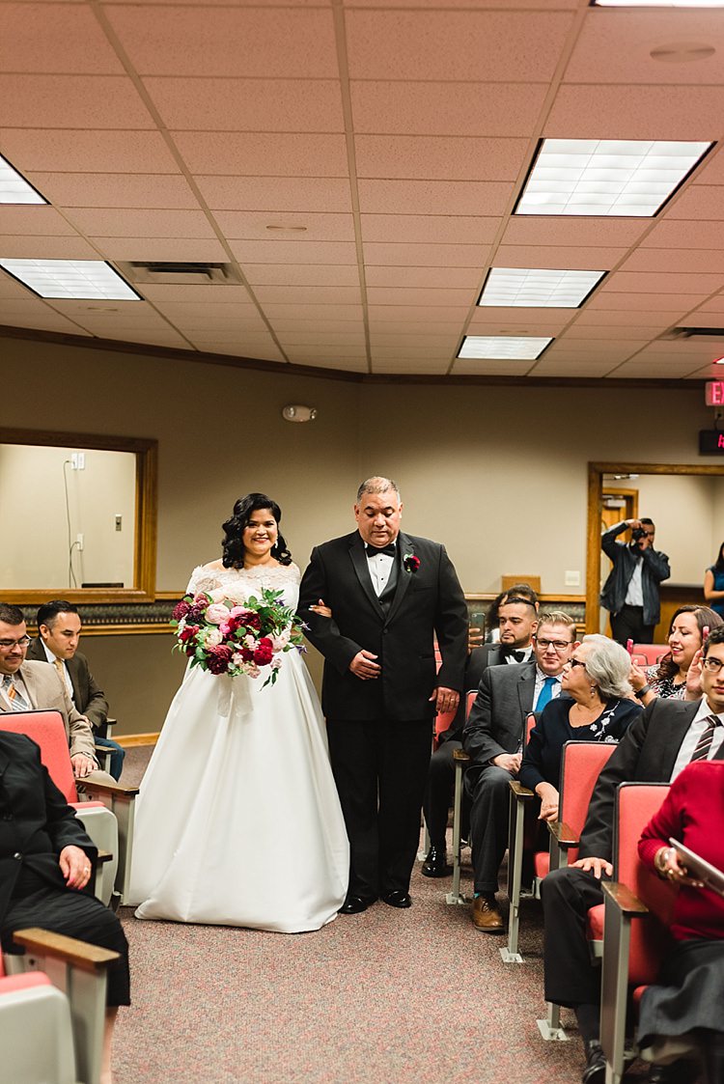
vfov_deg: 39.6
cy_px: 542
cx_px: 362
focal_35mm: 50
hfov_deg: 27.0
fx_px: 1506
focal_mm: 50
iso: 800
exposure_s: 1/100
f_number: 2.8
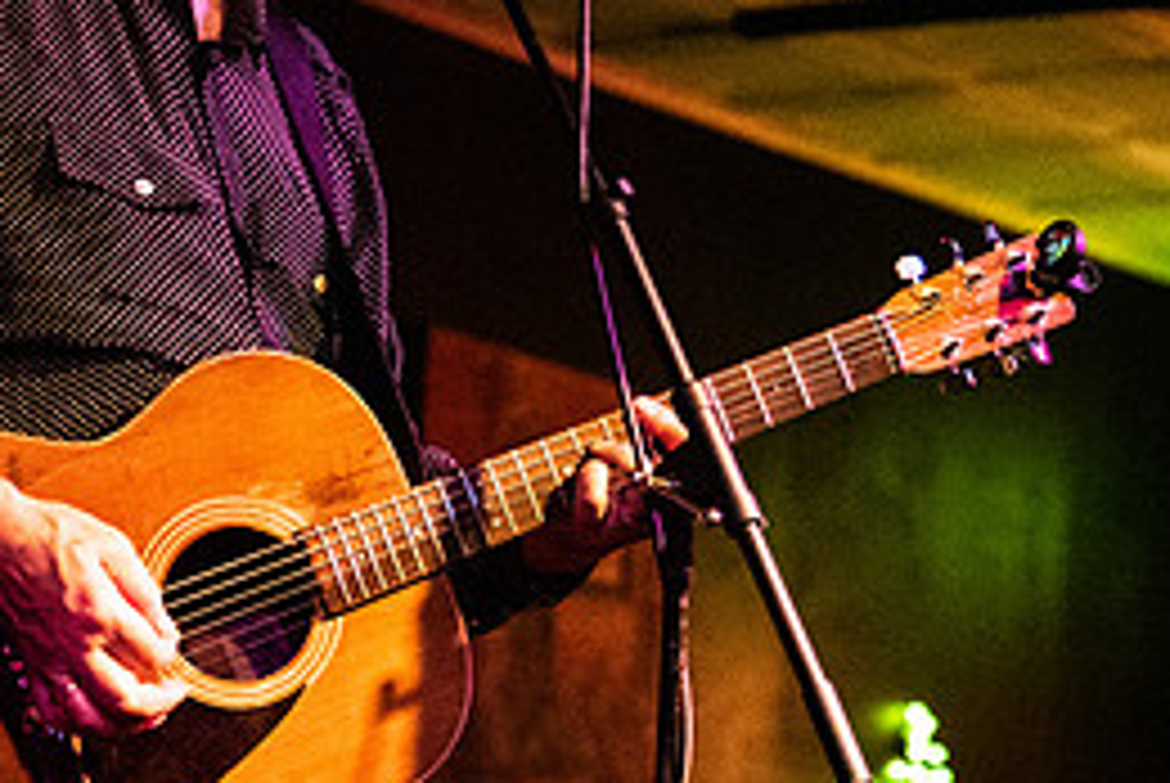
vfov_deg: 6.9
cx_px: 1071
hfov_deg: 10.3
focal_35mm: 198
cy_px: 152
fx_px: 6442
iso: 3200
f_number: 3.2
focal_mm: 70
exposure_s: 1/80
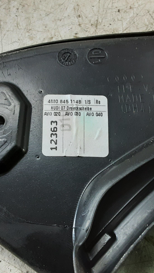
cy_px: 138
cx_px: 65
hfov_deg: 29.7
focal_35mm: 40
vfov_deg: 50.5
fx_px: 290
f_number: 1.9
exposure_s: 1/50
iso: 160
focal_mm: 2.91
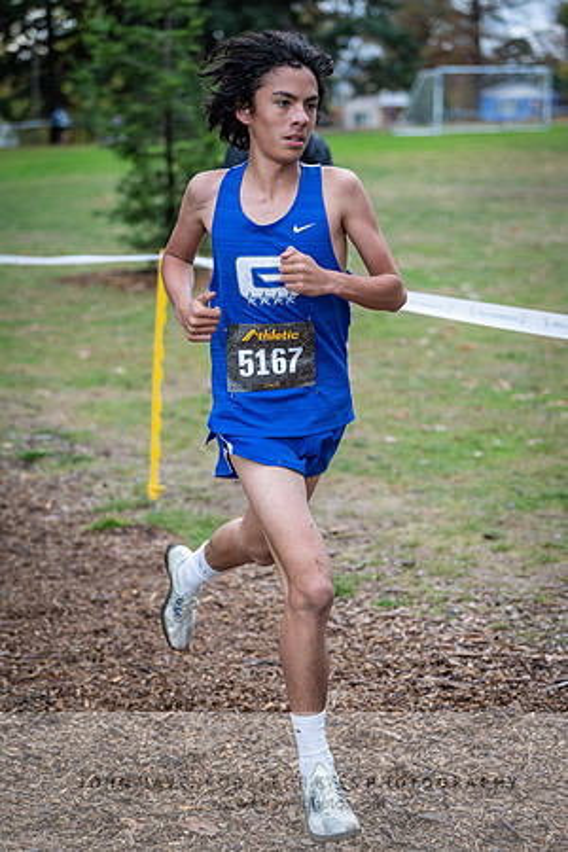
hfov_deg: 17.5
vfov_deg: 26.0
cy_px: 426
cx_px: 284
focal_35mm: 78
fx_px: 1846
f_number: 2.8
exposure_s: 1/1000
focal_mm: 78
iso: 640
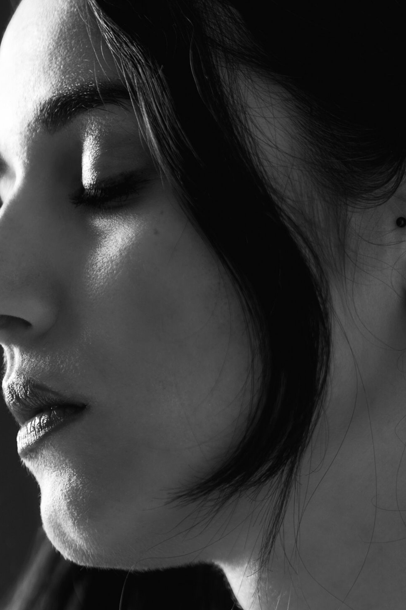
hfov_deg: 4.6
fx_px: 5023
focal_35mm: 297
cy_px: 353
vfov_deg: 6.9
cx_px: 230
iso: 100
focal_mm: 170
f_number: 2.8
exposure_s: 1/160
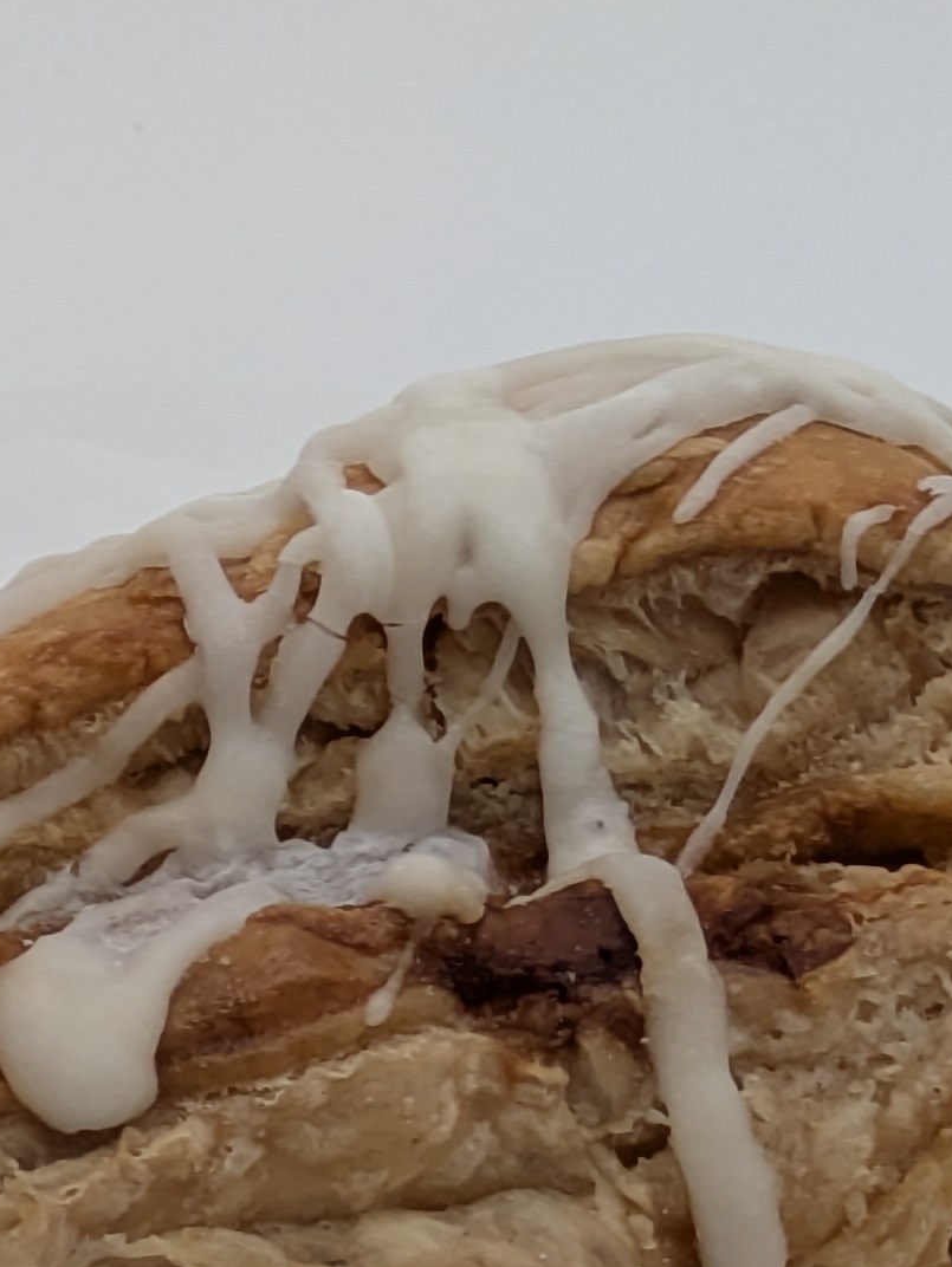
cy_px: 420
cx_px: 218
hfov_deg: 6.8
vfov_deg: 9.0
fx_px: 8061
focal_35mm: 220
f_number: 1.89
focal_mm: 5.43
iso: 74
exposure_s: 1/851
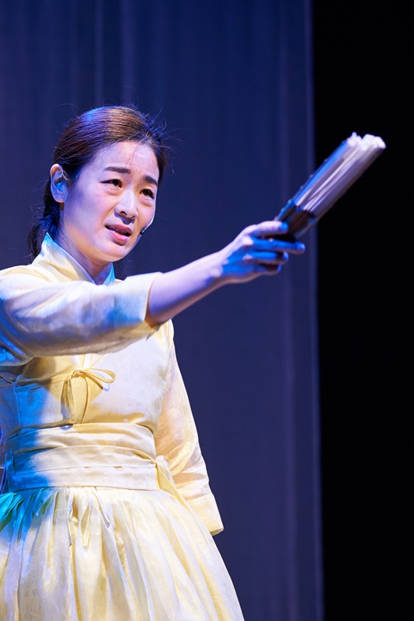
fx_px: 3624
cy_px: 310
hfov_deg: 6.5
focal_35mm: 210
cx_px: 207
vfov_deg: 9.8
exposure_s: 1/125
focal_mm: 140
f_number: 2.8
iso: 500
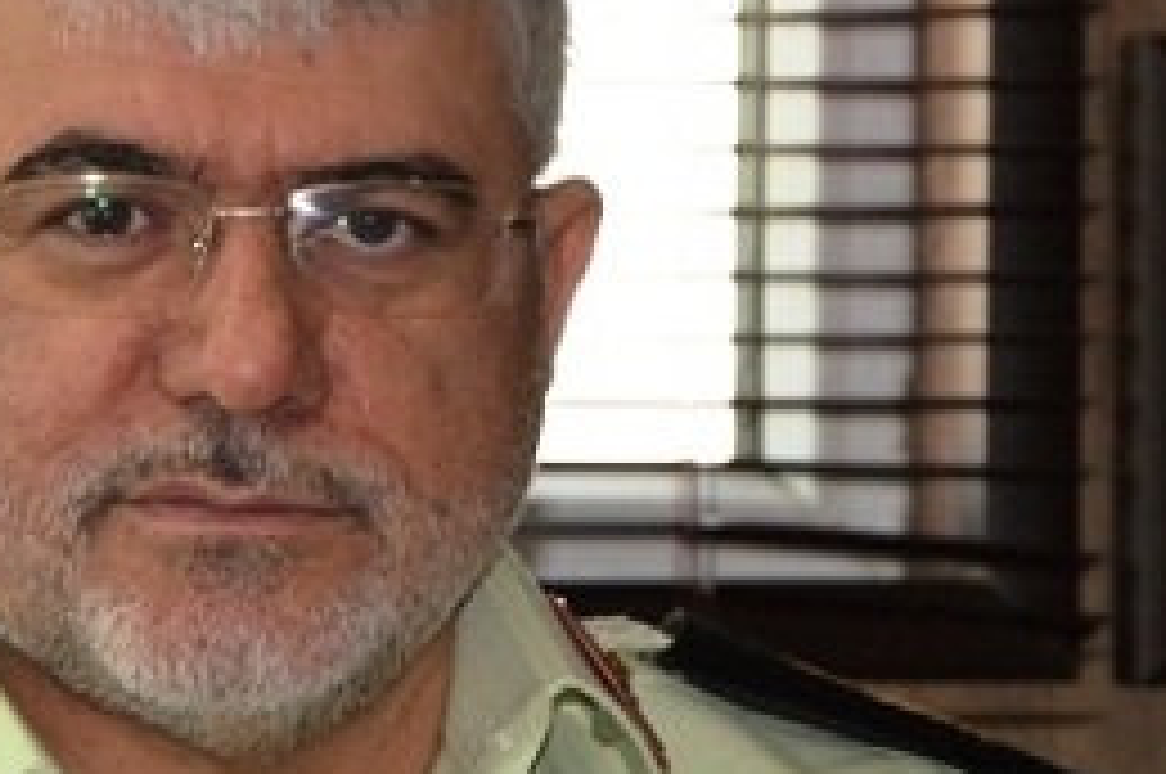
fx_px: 11031
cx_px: 63
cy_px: 536
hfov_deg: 6.0
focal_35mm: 341
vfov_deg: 4.0
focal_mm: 98
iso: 3200
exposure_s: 1/160
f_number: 7.1
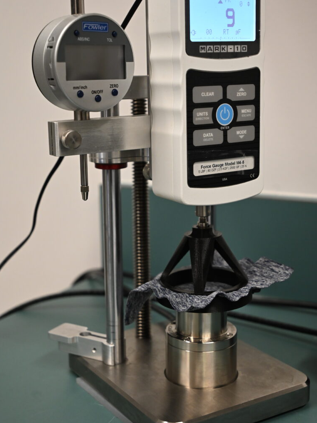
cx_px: 157
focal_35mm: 55
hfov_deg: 26.6
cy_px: 194
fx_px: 672
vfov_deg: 34.9
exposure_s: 1/125
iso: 2800
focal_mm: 50
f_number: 6.3
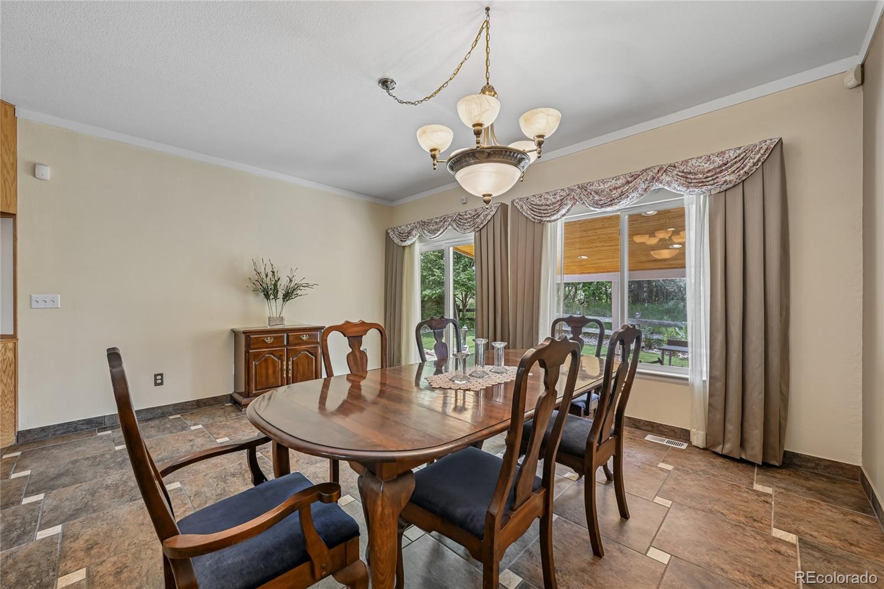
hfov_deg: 104.3
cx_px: 442
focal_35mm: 14
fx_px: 344
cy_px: 294
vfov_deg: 81.2
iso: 360
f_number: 10
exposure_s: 1/15
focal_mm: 14
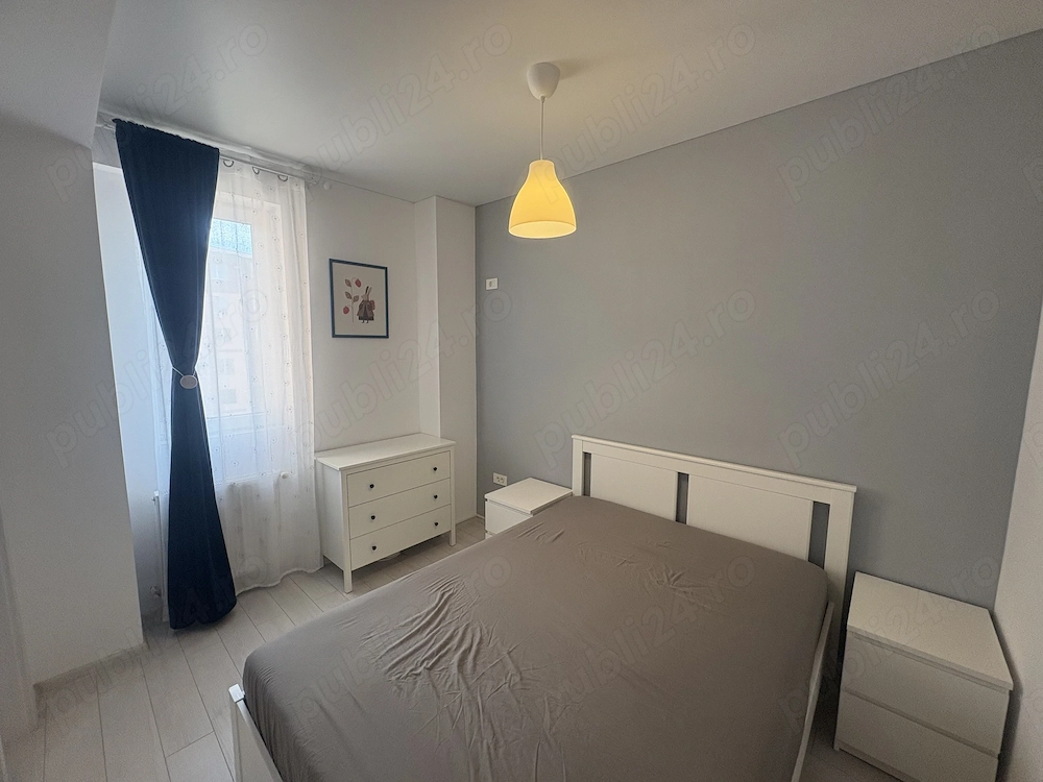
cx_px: 522
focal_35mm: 14
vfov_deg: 85.7
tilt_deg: -6.3
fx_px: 422
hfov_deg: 102.1
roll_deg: +0.0
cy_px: 391
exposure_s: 1/91
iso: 250
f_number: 2.2
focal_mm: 2.22
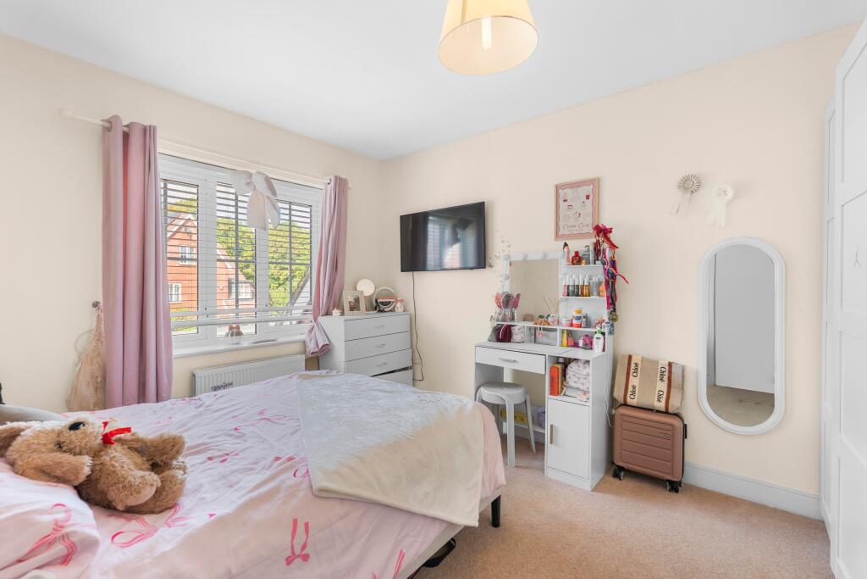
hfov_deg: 96.7
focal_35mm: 16
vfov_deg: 73.8
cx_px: 434
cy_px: 290
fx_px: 385
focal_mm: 16
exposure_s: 1/13
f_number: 7.1
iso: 320
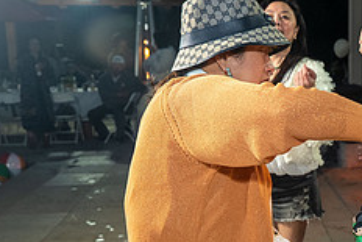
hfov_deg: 31.1
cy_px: 174
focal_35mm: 60
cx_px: 357
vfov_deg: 22.5
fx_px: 604
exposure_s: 1/160
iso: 640
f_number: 3.5
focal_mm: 24
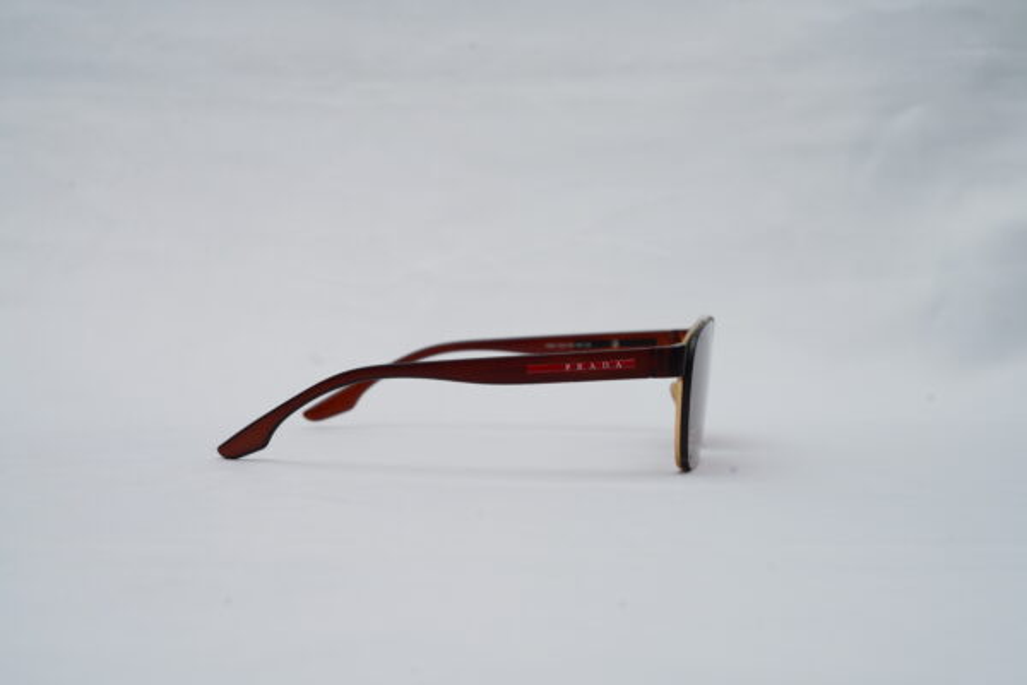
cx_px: 514
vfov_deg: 27.0
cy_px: 342
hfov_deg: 39.6
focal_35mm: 50
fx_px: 1426
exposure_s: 1/160
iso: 100
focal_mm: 50
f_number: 9
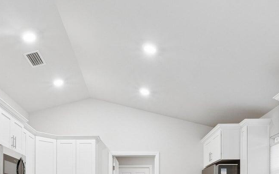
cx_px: 152
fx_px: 274
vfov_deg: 30.7
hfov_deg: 53.9
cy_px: 201
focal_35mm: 36
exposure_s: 1/13
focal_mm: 10
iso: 250
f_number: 10
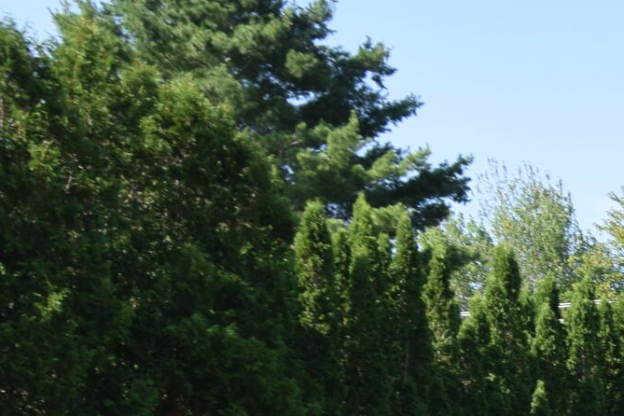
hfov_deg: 14.4
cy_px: 636
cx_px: 1210
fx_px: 2097
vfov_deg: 10.9
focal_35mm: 121
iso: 200
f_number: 8
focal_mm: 18
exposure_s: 1/250
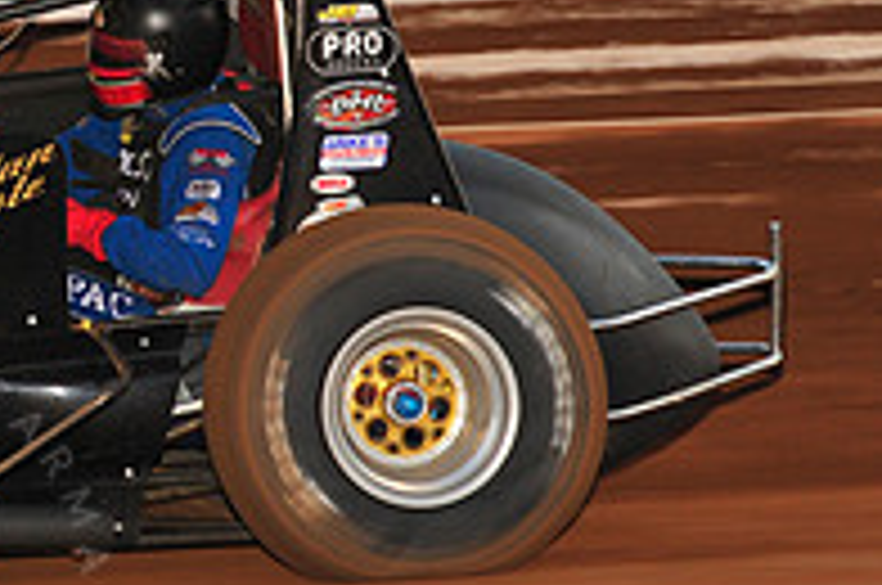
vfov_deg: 3.2
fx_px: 10518
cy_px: 184
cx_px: -162
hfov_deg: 4.8
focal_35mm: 430
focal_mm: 145
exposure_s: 1/320
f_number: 7.1
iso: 800
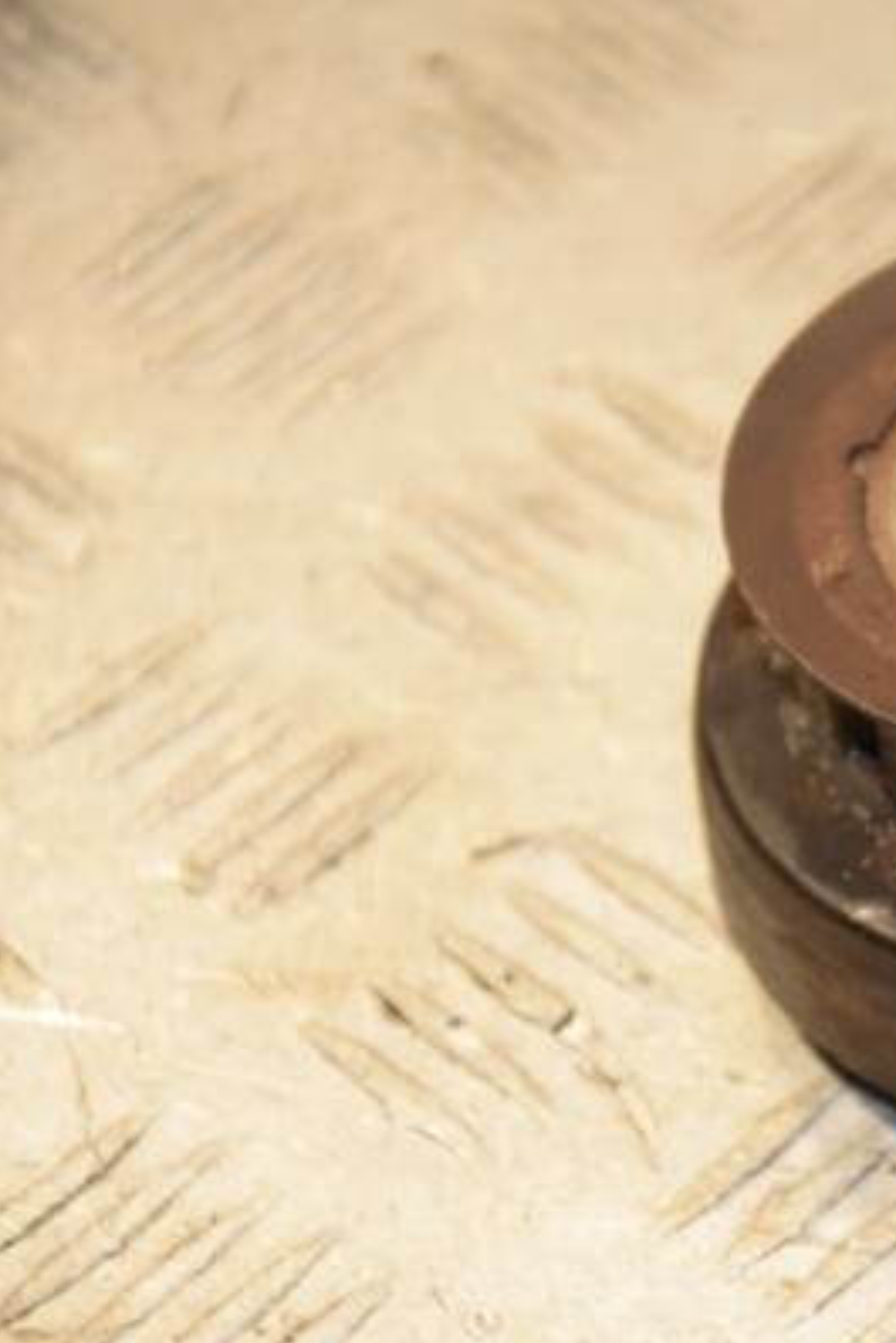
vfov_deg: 9.3
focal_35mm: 222
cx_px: 987
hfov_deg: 6.2
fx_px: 8280
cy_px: 670
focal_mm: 98
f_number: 5.6
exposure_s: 1/200
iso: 800
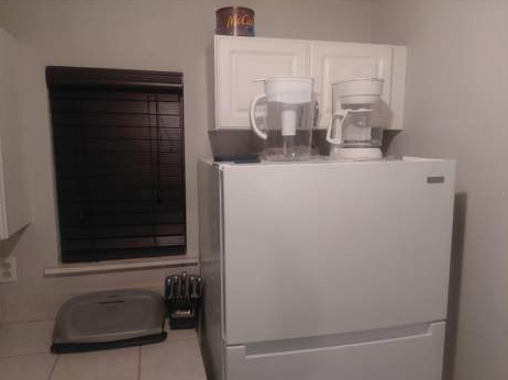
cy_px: 193
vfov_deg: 53.0
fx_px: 381
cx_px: 247
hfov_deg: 67.3
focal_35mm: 26
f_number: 1.8
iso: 400
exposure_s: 1/60
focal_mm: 4.69
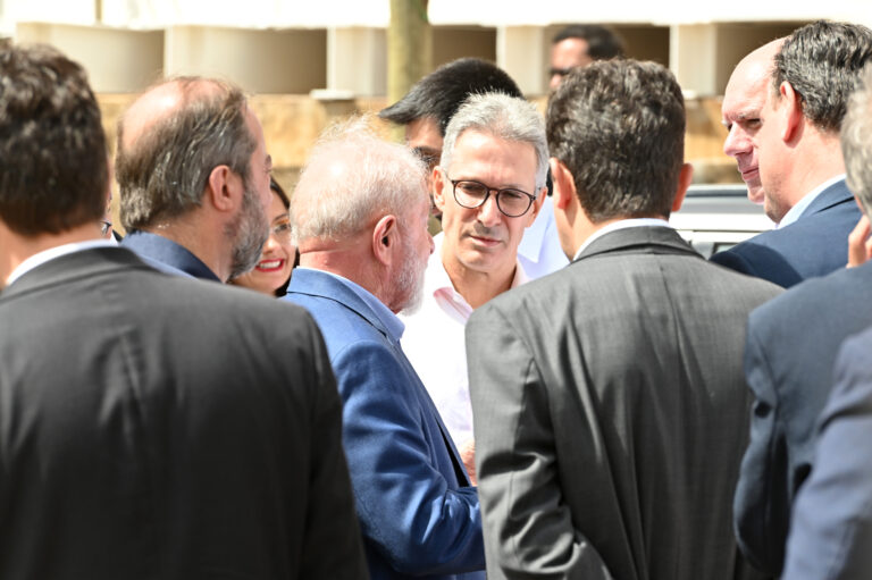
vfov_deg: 6.9
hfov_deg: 10.3
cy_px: 290
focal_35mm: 200
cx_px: 436
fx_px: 4841
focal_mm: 200
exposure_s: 1/800
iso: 500
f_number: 7.1
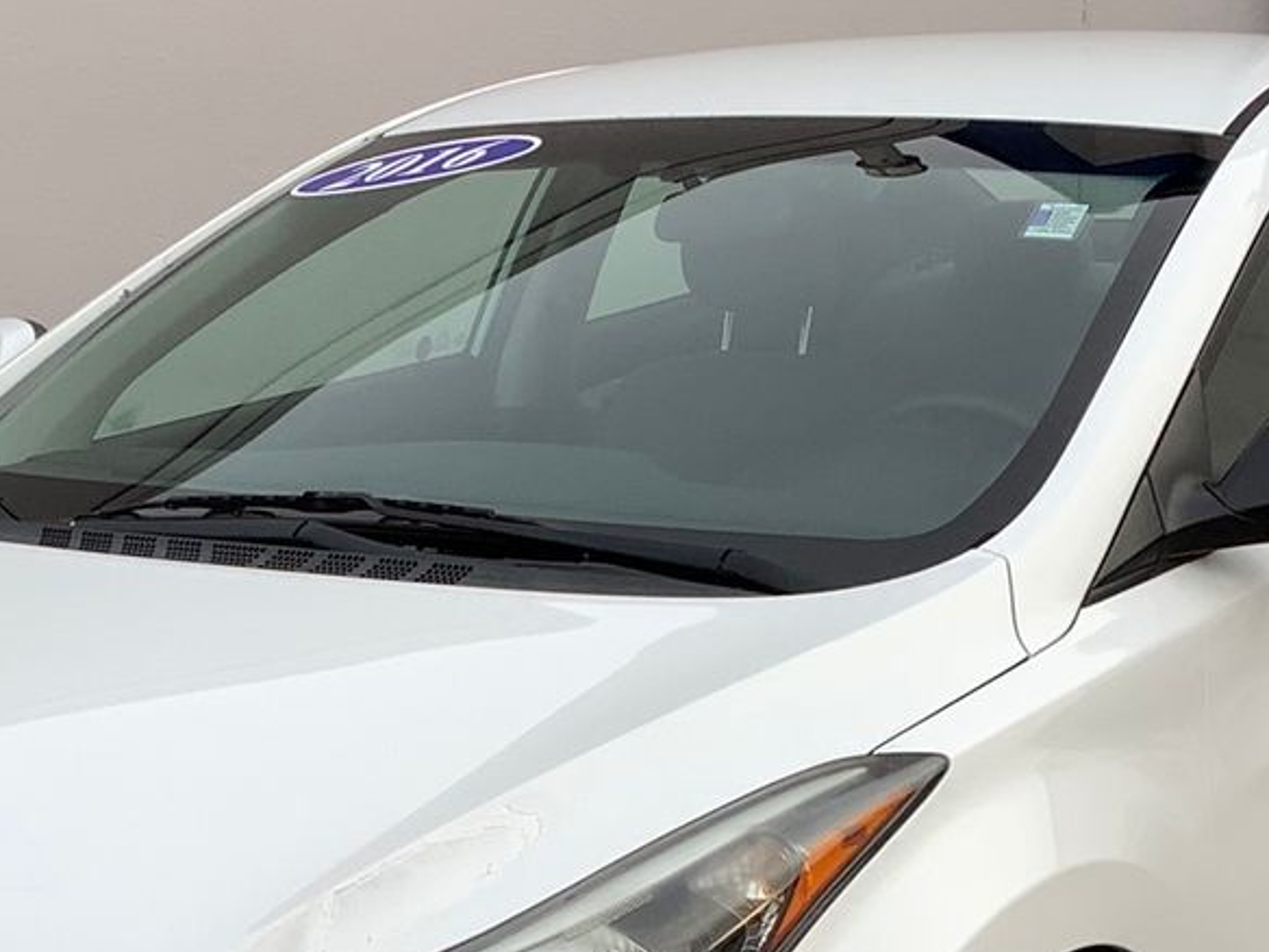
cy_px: 915
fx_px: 3116
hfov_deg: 23.0
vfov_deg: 17.0
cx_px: 469
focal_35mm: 85
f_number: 2.4
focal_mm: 3.3
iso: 25
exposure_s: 1/136
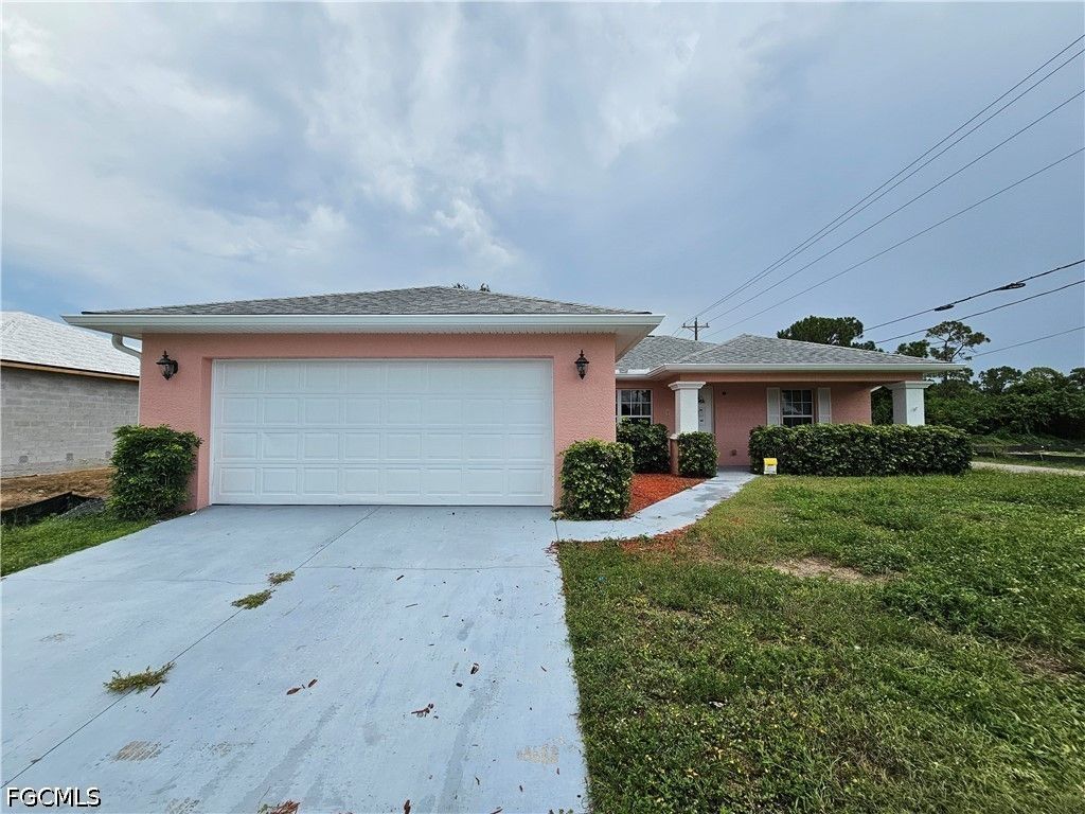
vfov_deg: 89.9
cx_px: 542
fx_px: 407
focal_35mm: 13
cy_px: 407
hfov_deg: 106.2
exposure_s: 1/2805
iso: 50
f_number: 2.2
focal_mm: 2.2
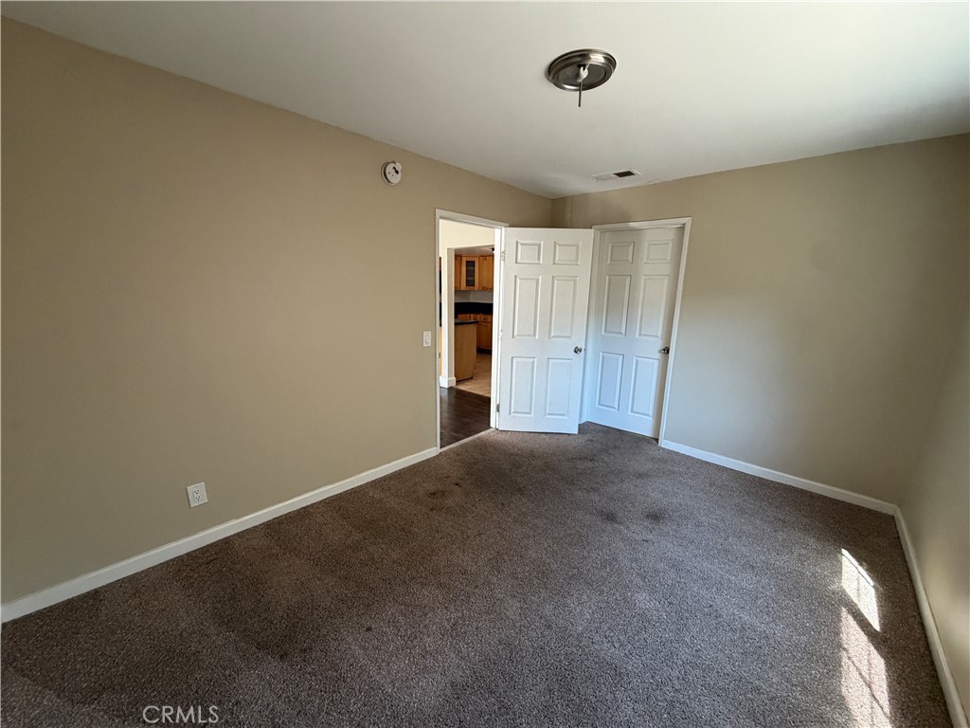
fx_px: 392
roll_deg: -0.6
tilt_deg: -11.1
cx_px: 485
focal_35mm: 14
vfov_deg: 85.7
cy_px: 364
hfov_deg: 102.1
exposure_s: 1/121
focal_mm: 2.22
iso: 320
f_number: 2.2
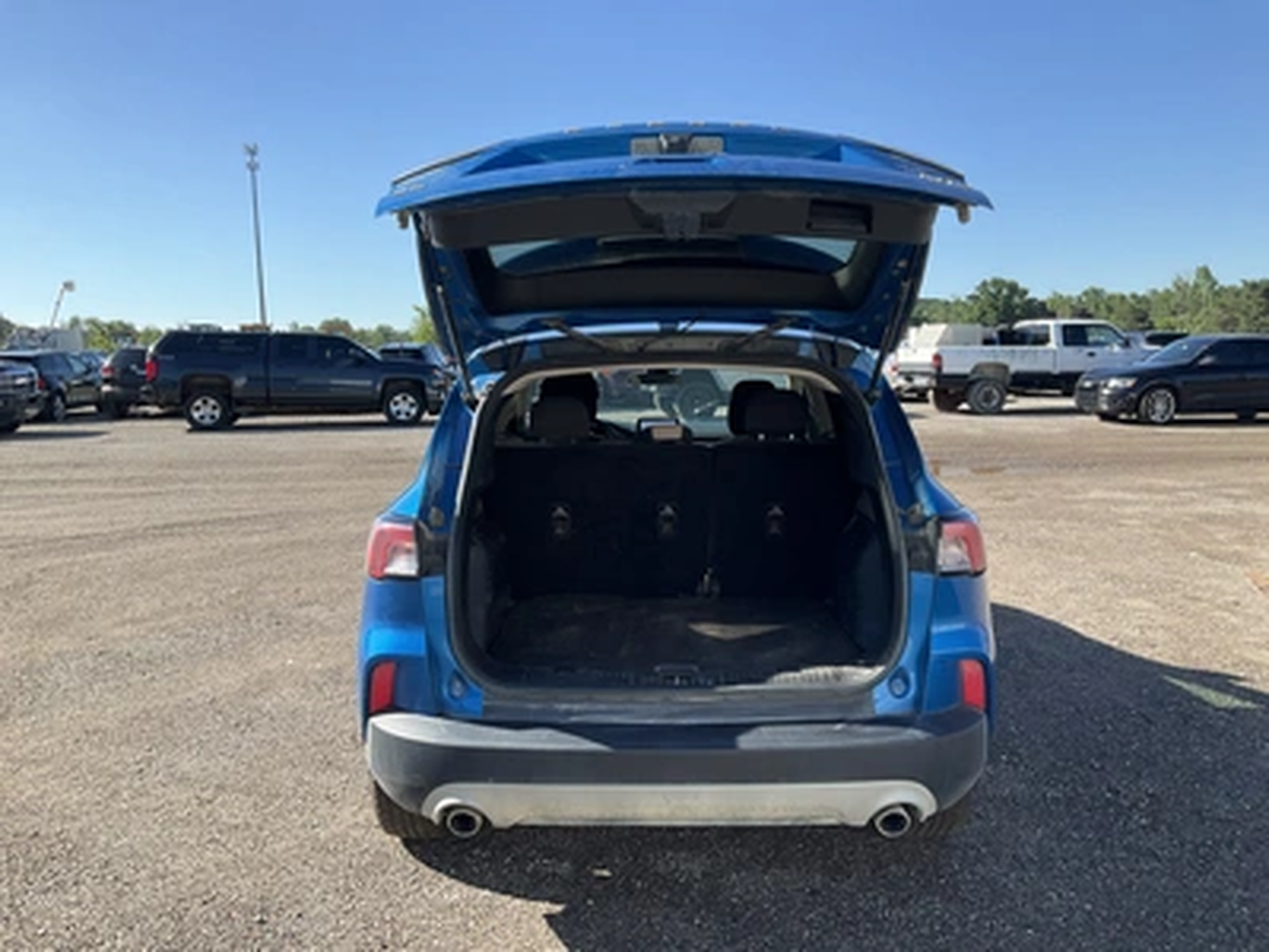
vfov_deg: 48.2
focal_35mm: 29
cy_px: 476
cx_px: 634
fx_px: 1063
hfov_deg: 61.7
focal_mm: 3
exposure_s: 1/898
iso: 25
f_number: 1.8
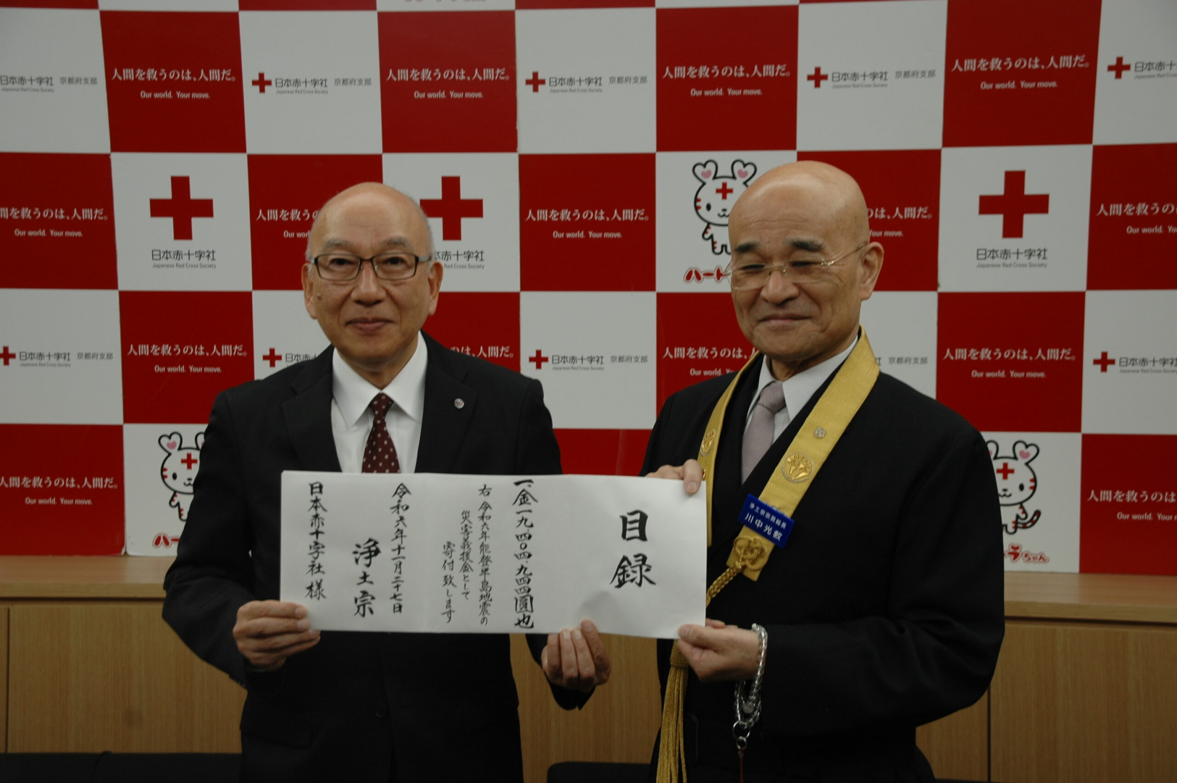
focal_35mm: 51
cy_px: 392
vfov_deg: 26.4
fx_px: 1666
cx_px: 588
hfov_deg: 38.9
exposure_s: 1/40
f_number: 4.5
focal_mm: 34
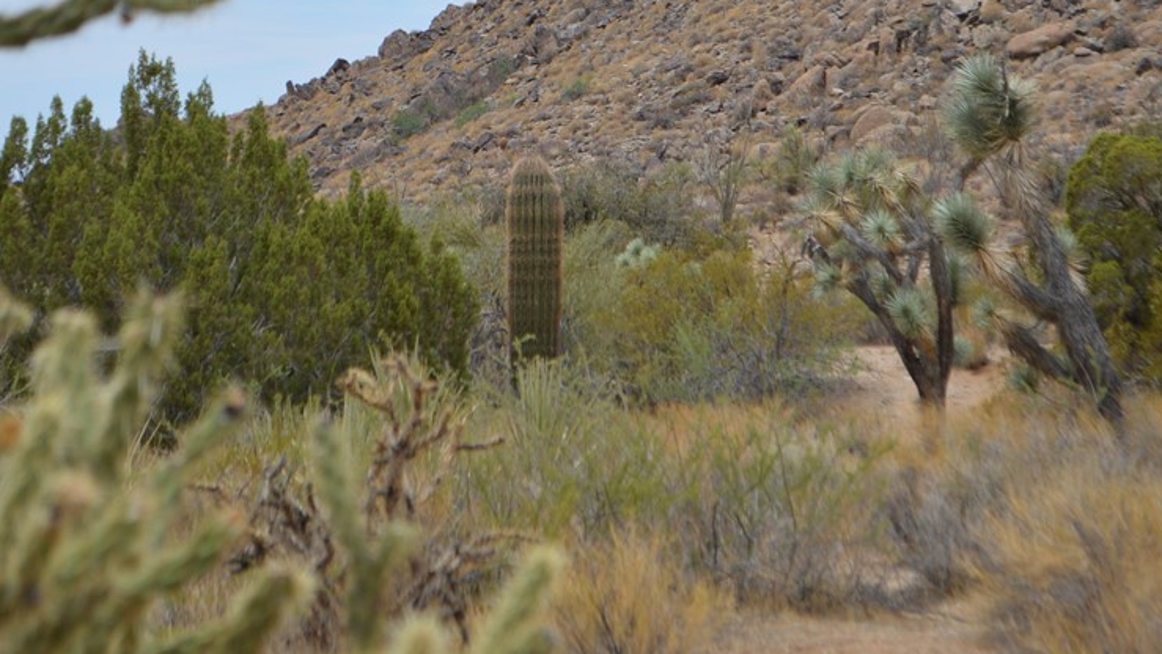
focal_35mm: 127
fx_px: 3907
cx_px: 574
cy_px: 121
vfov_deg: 9.5
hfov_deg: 16.9
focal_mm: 55
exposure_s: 1/1600
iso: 400
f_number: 6.3
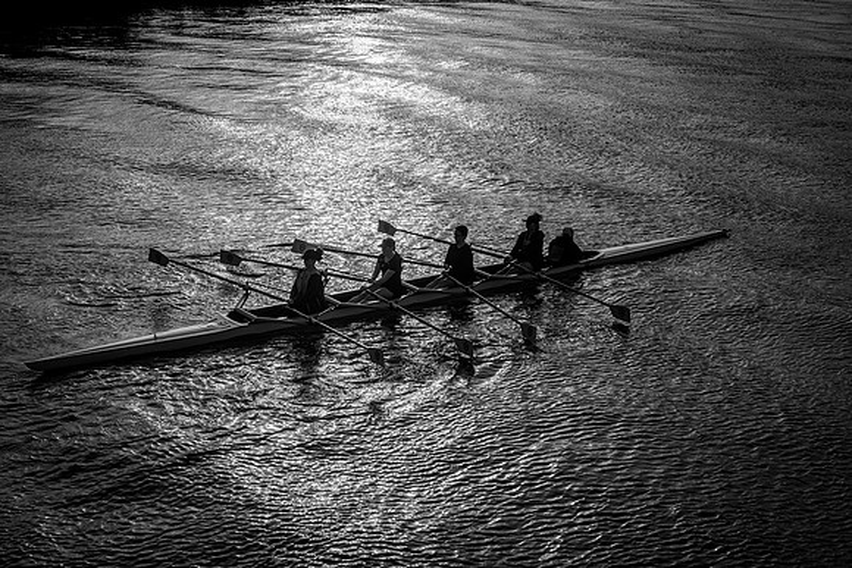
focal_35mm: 70
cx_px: 426
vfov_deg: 19.5
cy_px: 284
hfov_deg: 28.8
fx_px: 1657
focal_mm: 70
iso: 500
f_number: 9
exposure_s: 1/1000
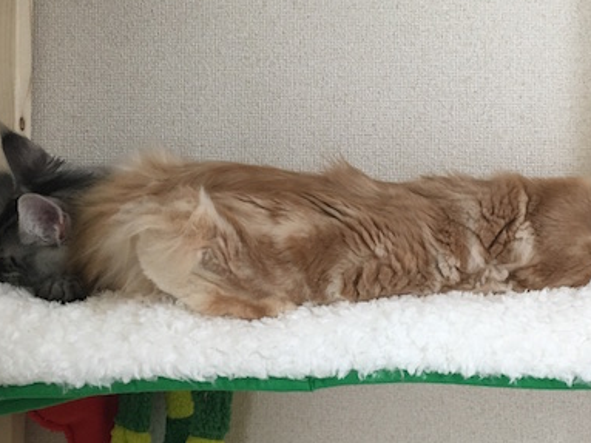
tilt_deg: +1.2
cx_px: 333
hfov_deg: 36.1
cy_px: 172
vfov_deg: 27.4
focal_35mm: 53
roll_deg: -1.7
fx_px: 905
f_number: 2.2
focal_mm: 4.15
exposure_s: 1/30
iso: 100
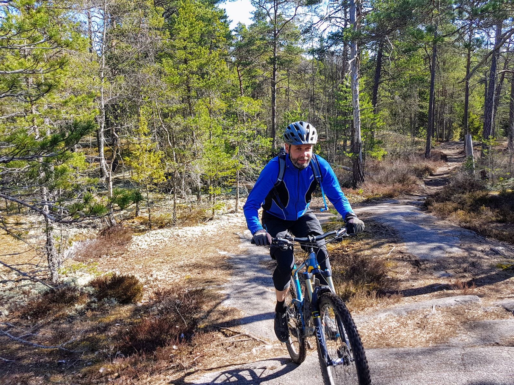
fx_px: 386
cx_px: 257
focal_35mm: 26
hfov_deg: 67.3
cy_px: 192
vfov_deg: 53.1
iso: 40
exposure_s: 1/448
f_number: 1.7
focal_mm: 4.2
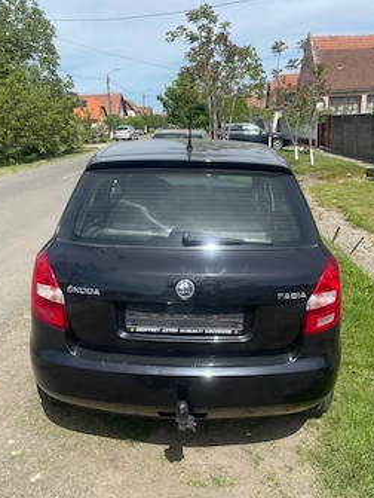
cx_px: 177
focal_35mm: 31
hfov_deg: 45.5
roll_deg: +2.8
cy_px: 236
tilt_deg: -13.0
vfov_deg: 58.3
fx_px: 446
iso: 32
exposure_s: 1/2959
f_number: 1.6
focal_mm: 4.2
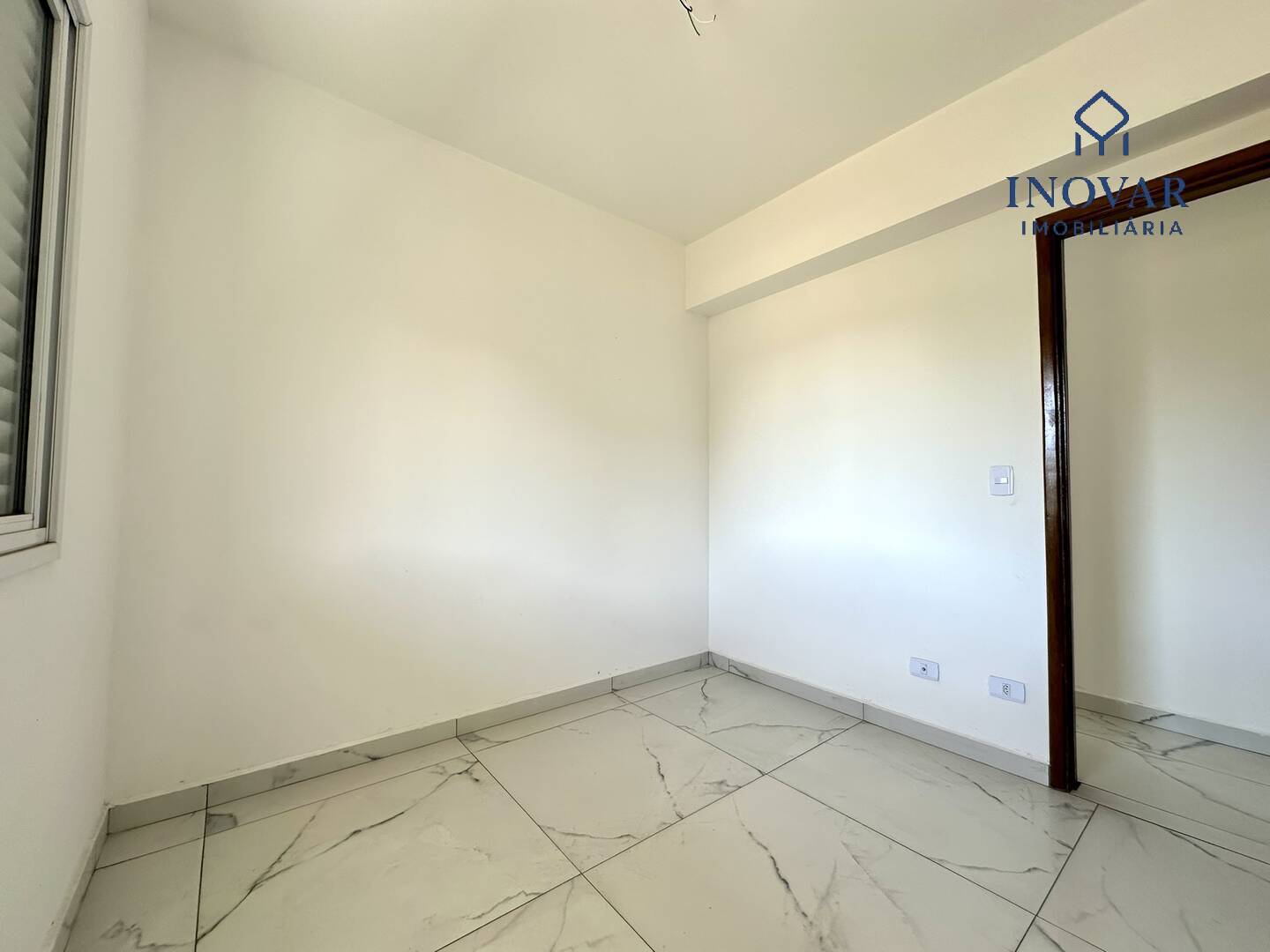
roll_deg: -0.8
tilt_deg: +2.9
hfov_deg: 102.1
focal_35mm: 14
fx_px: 514
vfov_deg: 85.7
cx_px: 635
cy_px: 476
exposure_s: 1/99
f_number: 2.2
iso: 40
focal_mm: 2.22
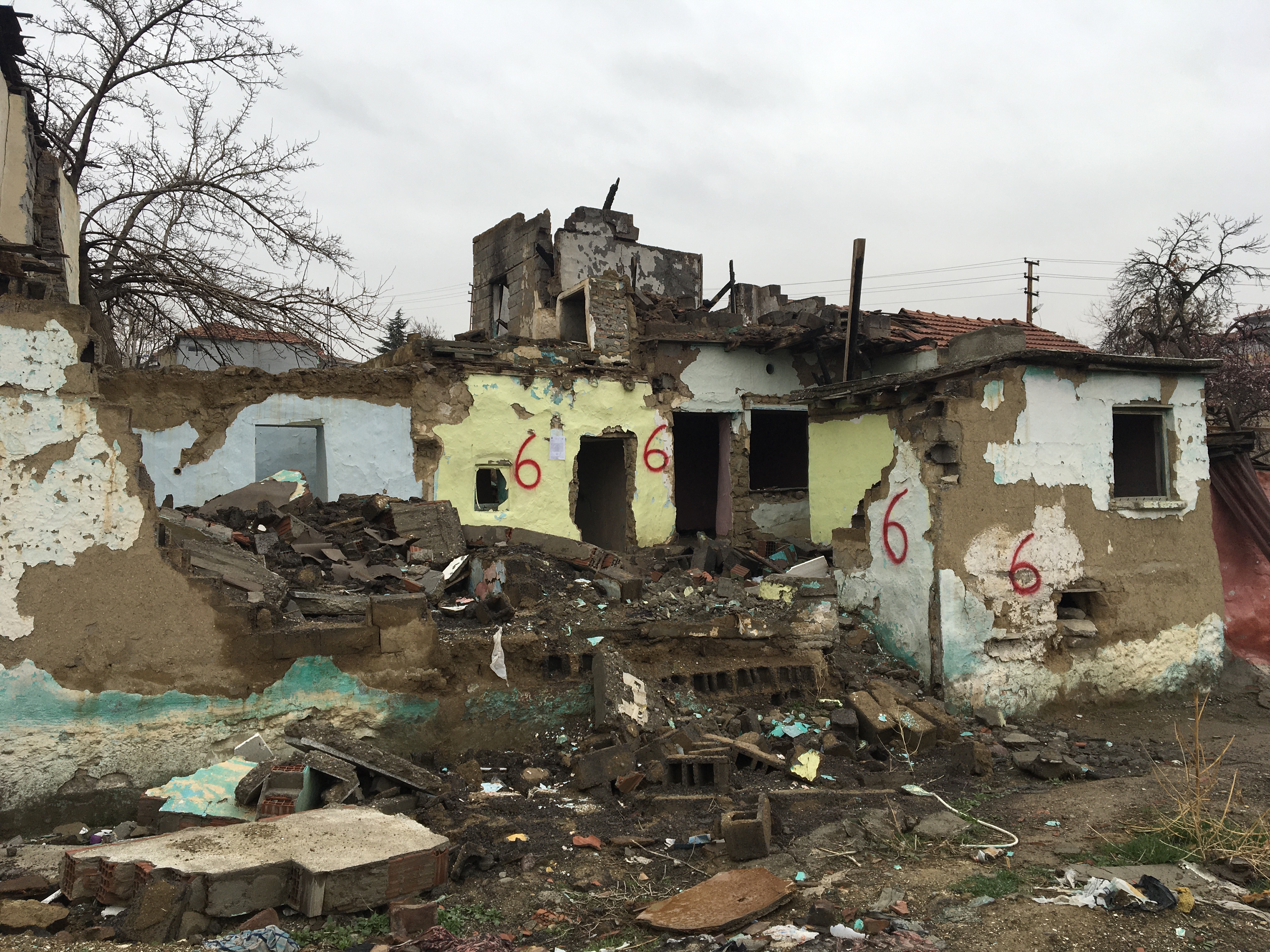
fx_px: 1064
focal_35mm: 29
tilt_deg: +1.0
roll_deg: +1.5
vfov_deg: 48.2
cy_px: 476
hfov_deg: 61.7
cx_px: 635
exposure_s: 1/739
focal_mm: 4.15
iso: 25
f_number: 2.2
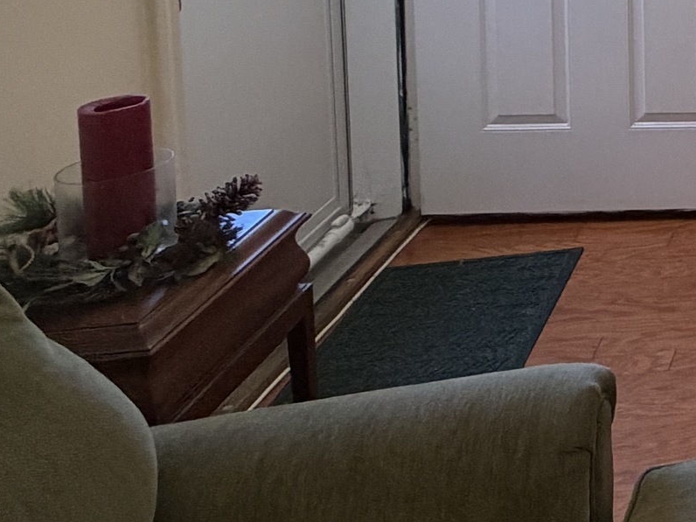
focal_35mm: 54
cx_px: 1198
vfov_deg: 23.1
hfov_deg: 23.0
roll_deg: -1.2
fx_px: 1086
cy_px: -204
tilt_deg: -5.7
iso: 200
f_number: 2.2
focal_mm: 2.22
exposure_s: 1/60
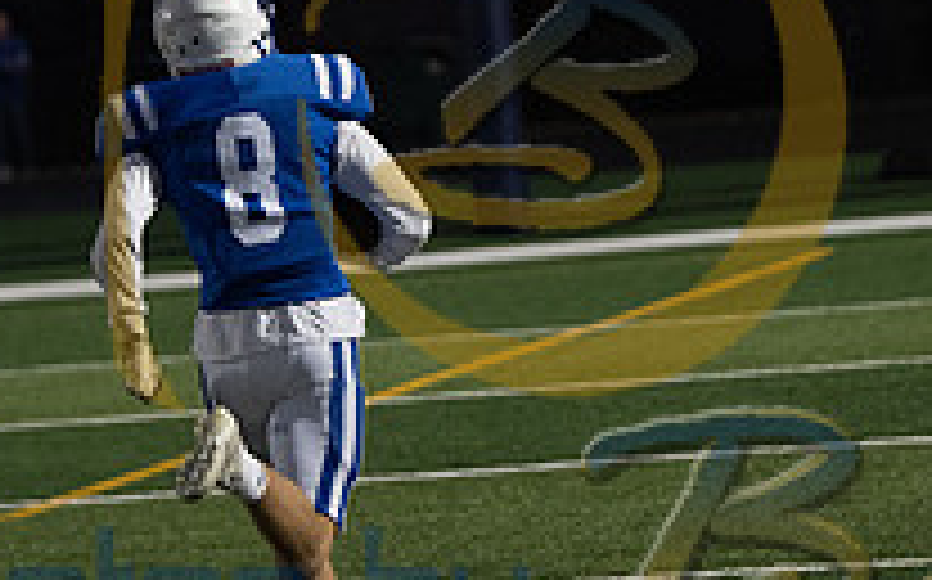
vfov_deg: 4.6
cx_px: 482
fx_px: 7182
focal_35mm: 283
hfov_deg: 7.4
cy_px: 227
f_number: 2.8
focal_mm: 99
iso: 2500
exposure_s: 1/1250
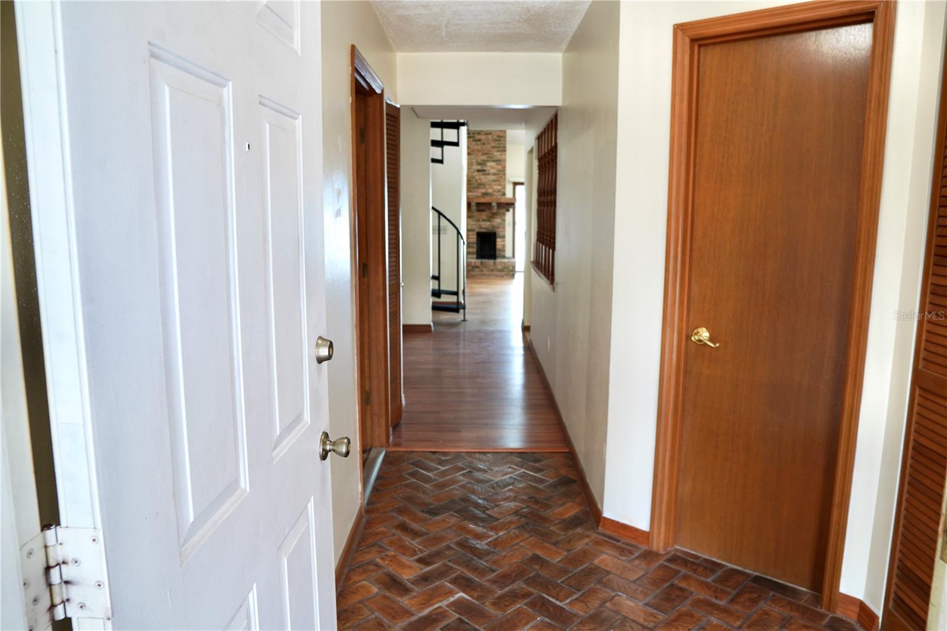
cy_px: 316
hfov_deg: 73.8
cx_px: 474
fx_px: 631
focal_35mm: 24
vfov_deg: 53.1
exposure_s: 1/30
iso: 160
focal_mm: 16
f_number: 3.5
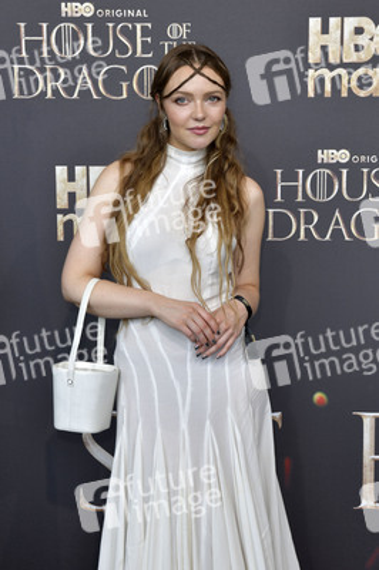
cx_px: 190
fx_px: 791
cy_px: 285
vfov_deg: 39.6
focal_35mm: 50
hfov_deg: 26.9
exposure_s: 1/250
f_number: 6.3
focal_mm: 50
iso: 400
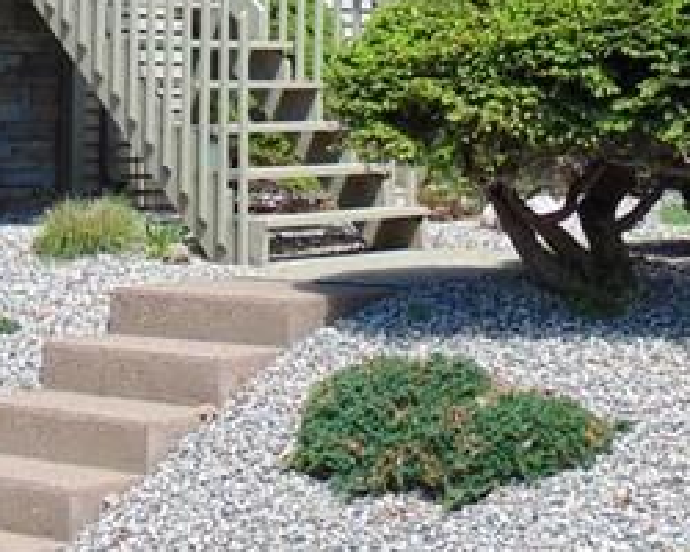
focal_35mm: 100
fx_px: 2042
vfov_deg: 15.0
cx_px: 276
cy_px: -55
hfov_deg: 19.2
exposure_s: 1/640
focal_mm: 4.5
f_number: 3
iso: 80
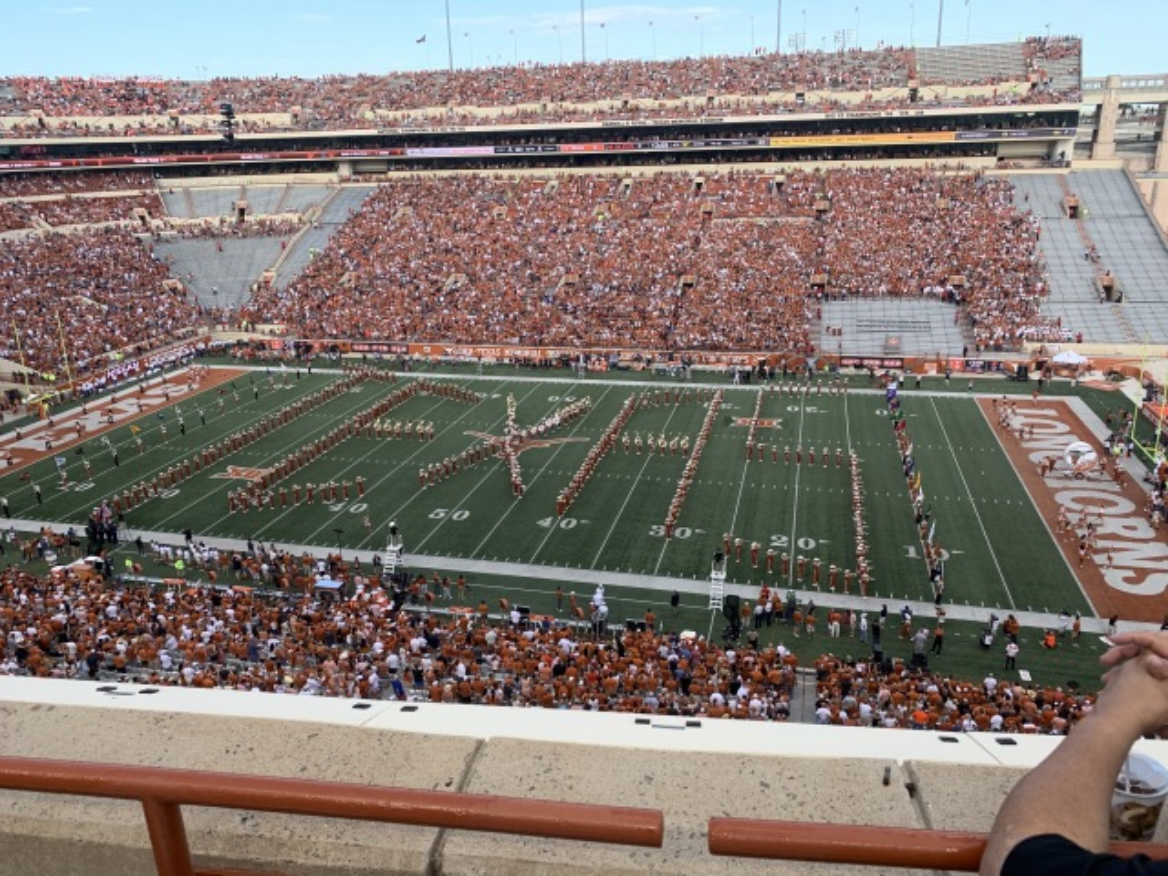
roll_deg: +2.5
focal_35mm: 26
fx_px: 877
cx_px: 584
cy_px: 438
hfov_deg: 67.3
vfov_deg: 53.1
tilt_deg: -17.4
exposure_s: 1/413
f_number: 1.8
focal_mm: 4.25
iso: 25
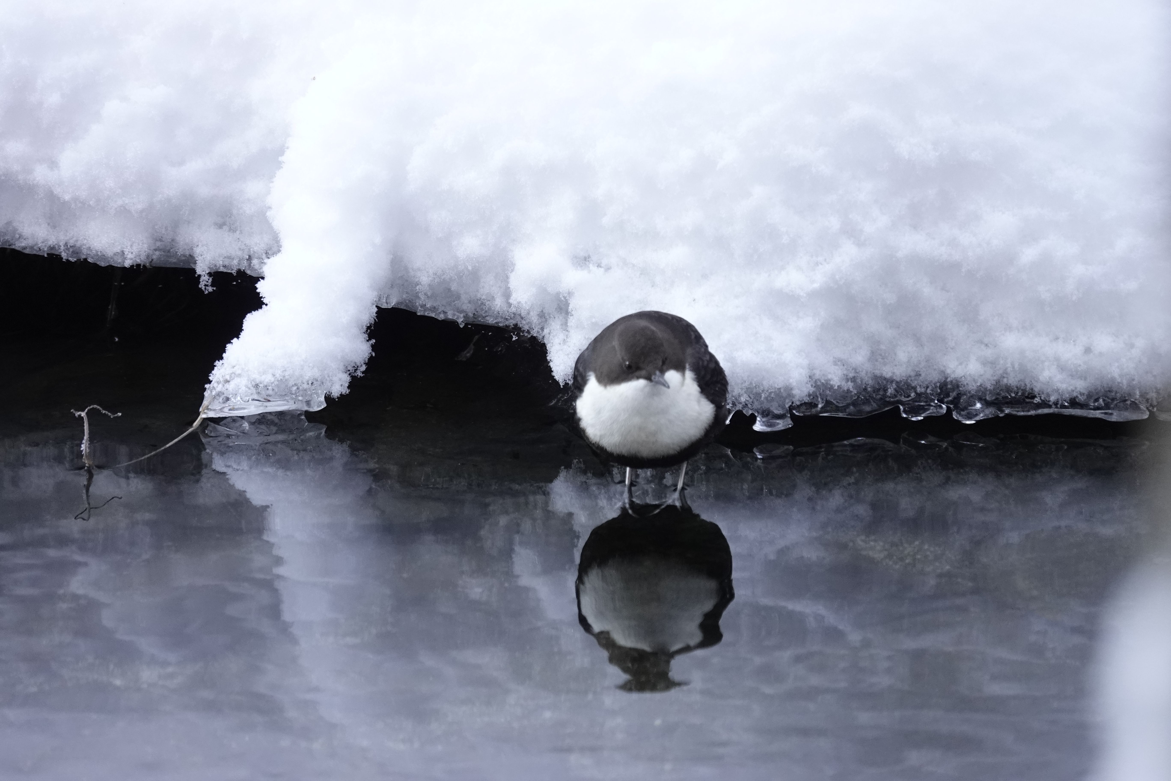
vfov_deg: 2.3
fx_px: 19515
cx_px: 586
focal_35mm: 600
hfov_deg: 3.4
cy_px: 390
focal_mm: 220
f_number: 4
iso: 800
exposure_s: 1/125
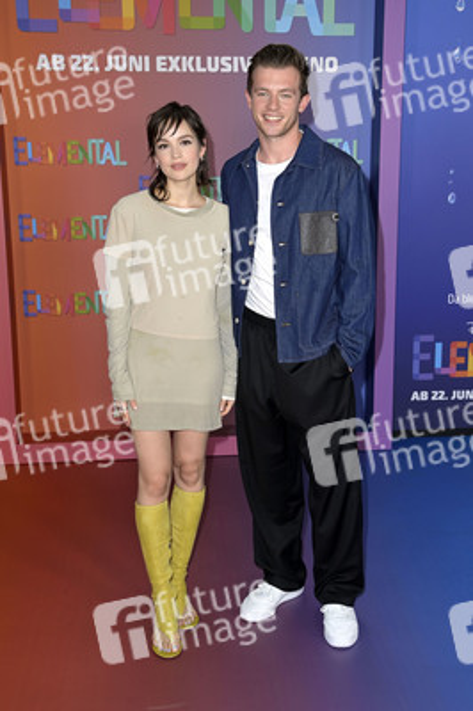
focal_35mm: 44
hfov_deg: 30.5
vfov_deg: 44.5
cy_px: 356
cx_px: 236
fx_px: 869
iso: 800
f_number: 5.6
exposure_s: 1/250
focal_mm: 44
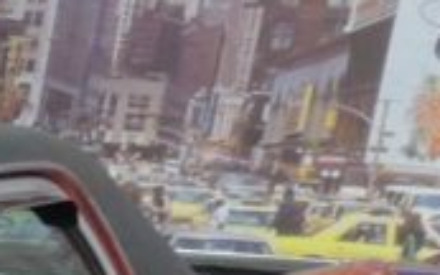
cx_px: -722
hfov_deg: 11.0
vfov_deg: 8.1
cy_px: 609
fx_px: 1810
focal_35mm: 151
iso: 400
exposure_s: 1/8
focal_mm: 4.3
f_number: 3
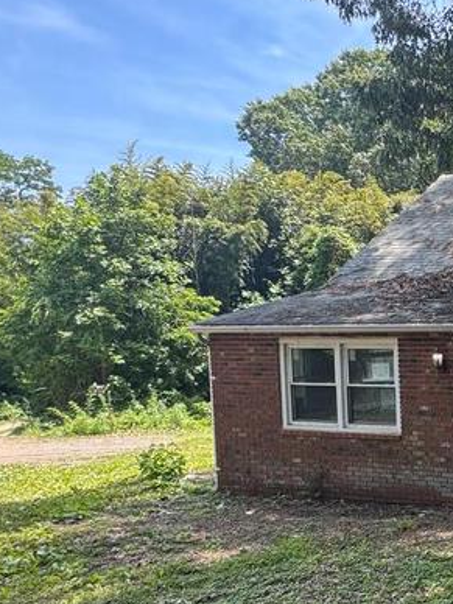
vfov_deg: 47.0
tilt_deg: -5.9
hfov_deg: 29.4
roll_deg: -1.8
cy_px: 406
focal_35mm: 39
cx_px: 595
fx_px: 680
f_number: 2.2
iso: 40
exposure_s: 1/156
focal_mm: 2.22
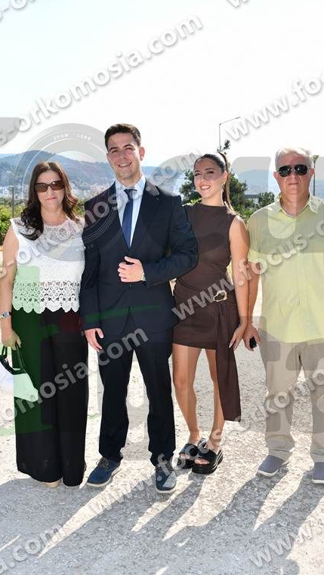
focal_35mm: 38
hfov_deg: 31.2
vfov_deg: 52.8
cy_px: 287
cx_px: 165
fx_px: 580
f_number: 7.1
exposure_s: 1/250
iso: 100
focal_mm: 24
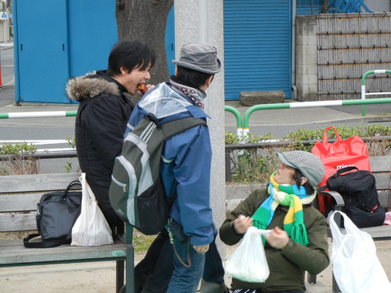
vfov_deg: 16.6
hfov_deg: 22.0
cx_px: 196
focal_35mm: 89
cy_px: 146
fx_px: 1005
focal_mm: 16
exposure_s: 1/30
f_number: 4.4
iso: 237
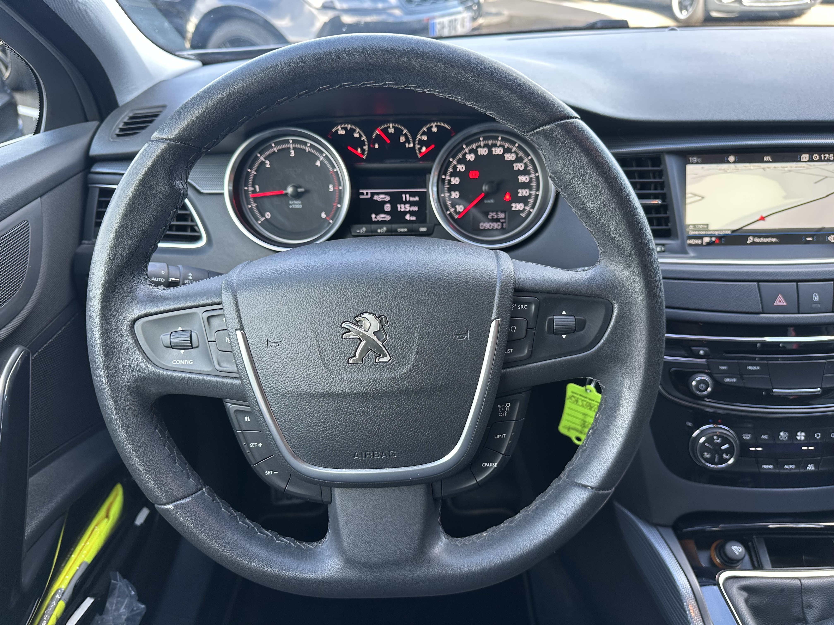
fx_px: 578
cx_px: 417
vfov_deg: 56.8
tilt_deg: -32.3
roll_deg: +3.0
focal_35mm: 24
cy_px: 312
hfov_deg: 71.6
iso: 160
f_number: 1.78
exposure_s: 1/121
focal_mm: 6.86
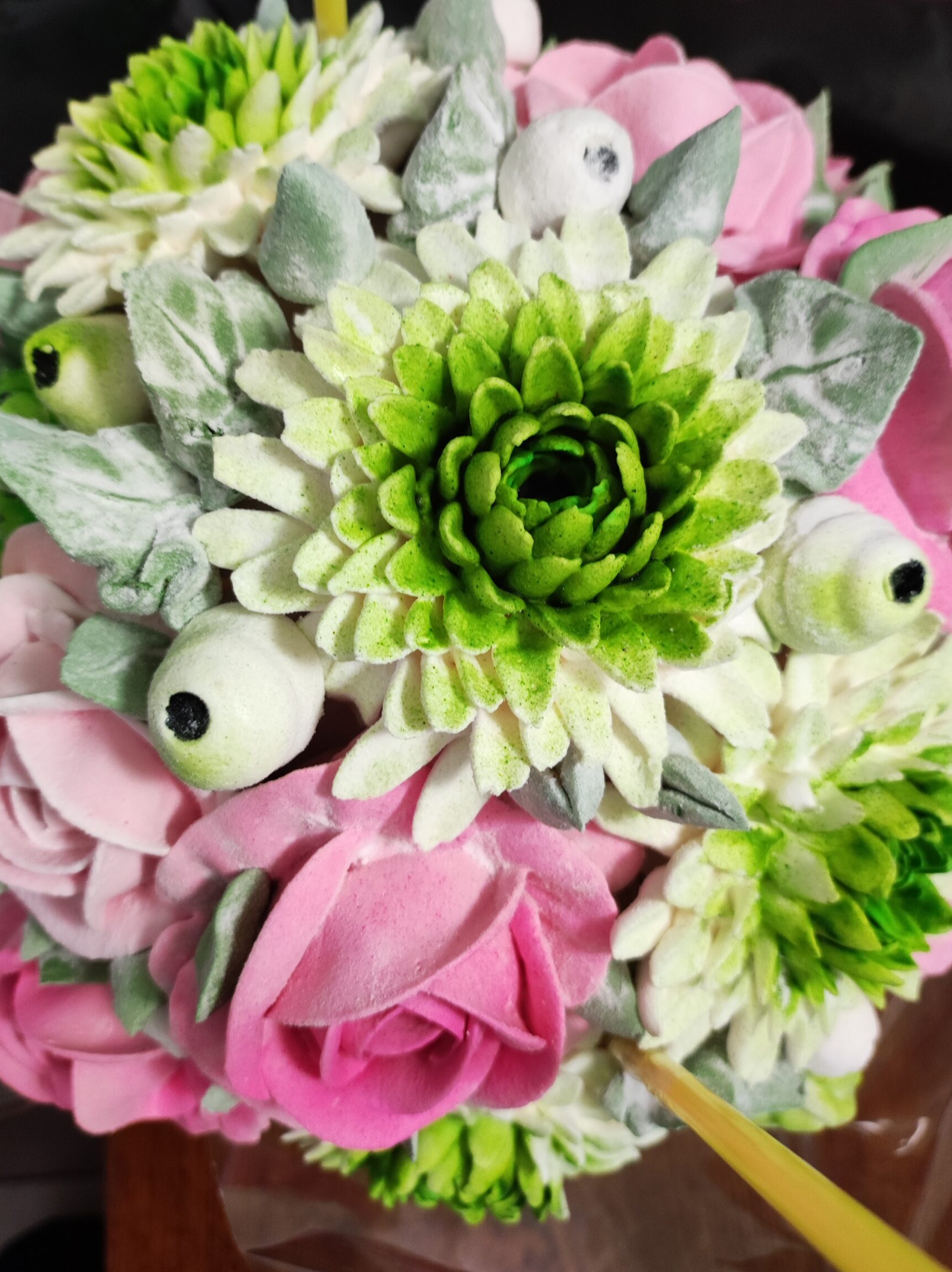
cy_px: 571
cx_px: 451
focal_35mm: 28
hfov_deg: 49.7
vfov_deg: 63.3
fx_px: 1028
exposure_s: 1/33
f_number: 1.79
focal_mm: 4.7
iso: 685
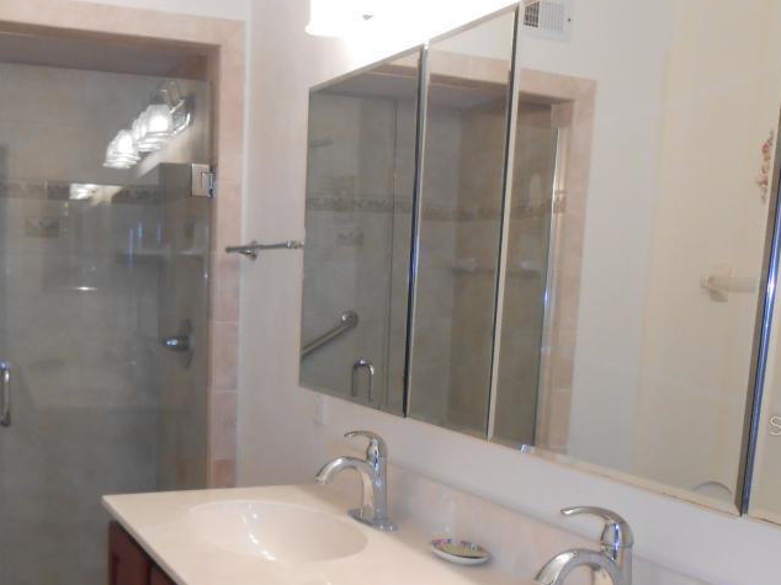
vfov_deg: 33.8
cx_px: 255
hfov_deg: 44.1
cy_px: 425
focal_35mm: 42
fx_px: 947
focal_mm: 4.6
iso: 200
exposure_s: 1/30
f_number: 3.5
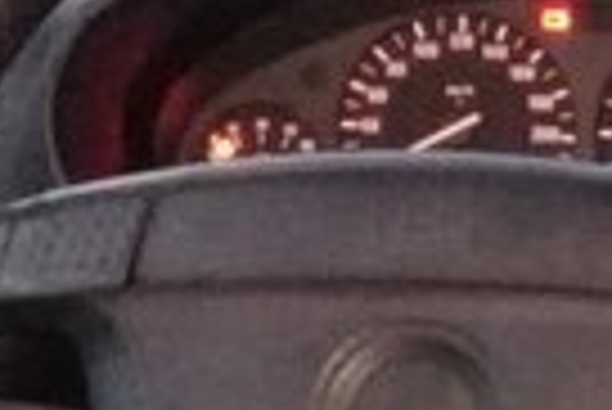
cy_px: 565
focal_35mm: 156
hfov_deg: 11.9
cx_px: 1166
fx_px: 2655
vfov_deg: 8.7
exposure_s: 1/33
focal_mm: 3.3
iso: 640
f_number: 2.2
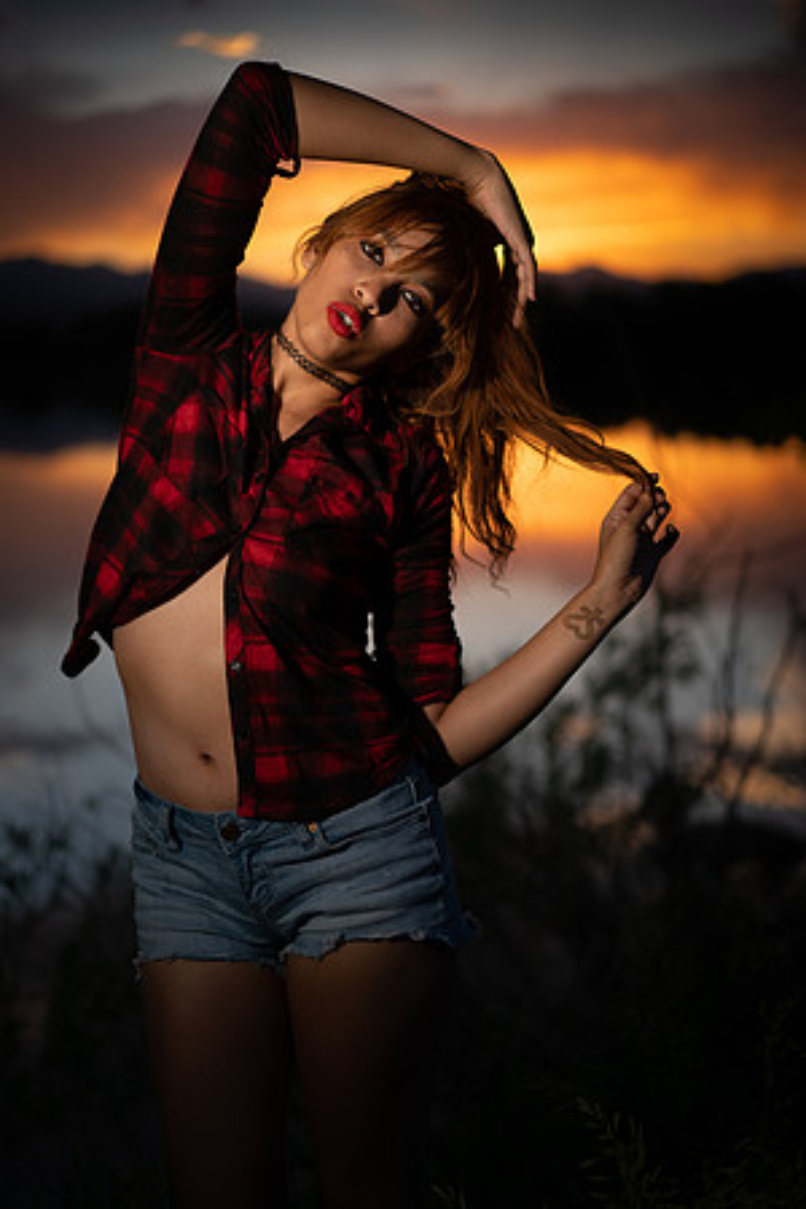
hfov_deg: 24.6
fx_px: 1847
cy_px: 604
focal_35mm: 55
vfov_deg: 36.2
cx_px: 403
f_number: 1.8
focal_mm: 55
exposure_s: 1/800
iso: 100
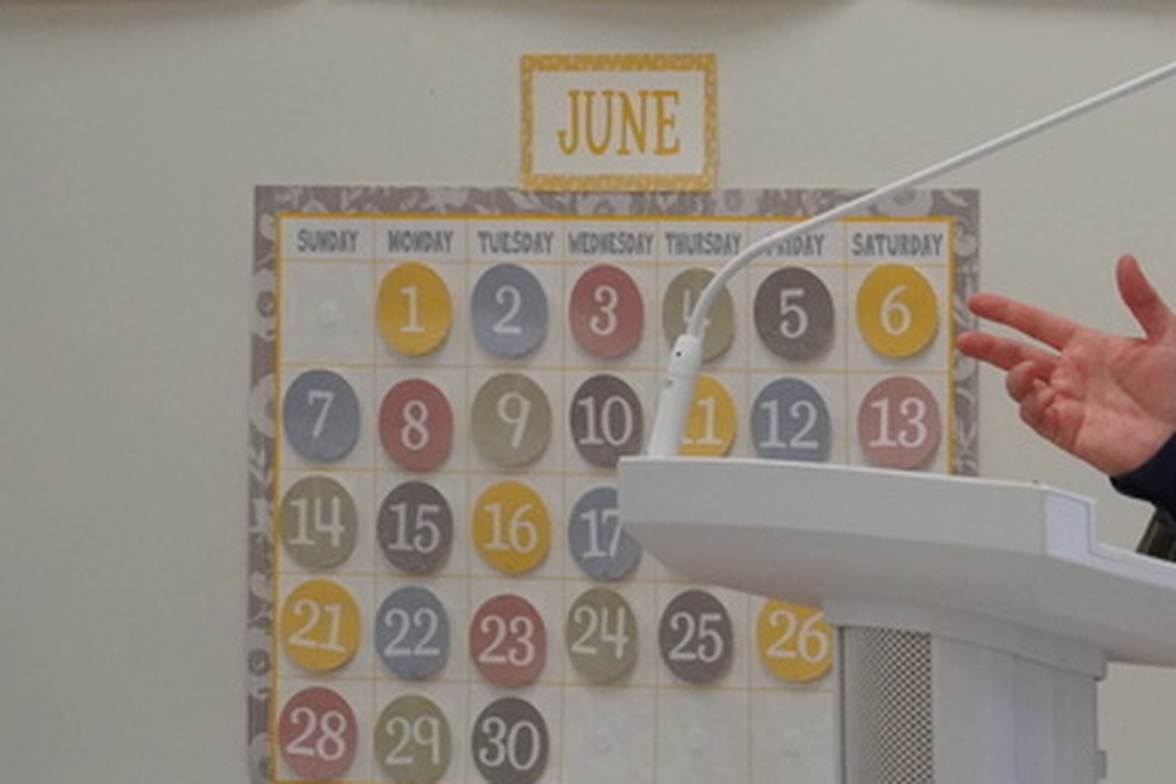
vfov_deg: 3.1
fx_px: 14644
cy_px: 296
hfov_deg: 4.6
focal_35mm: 448
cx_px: 1130
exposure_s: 1/200
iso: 3200
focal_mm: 113
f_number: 5.6
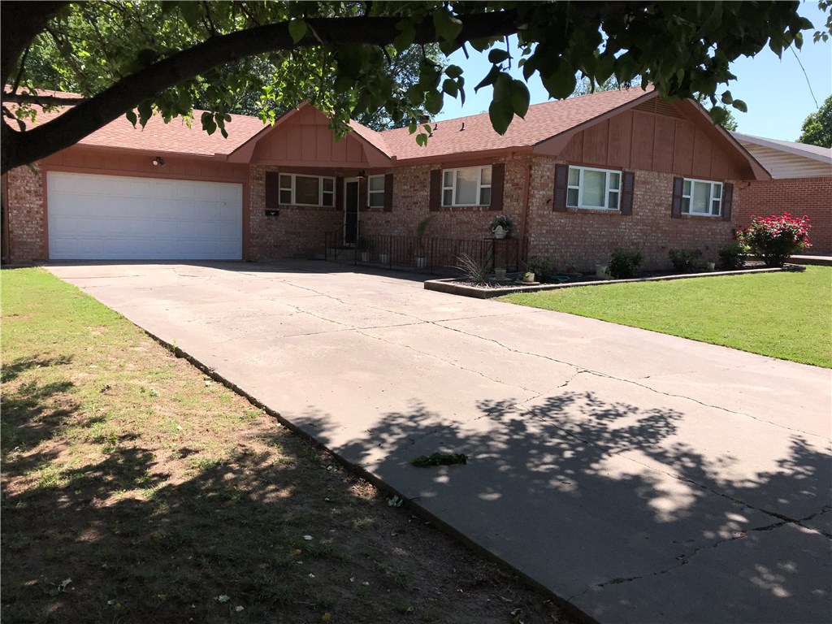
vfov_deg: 49.7
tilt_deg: -8.3
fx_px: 673
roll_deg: -1.7
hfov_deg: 63.4
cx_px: 416
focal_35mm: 28
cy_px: 312
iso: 20
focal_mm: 3.99
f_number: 1.8
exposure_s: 1/2994
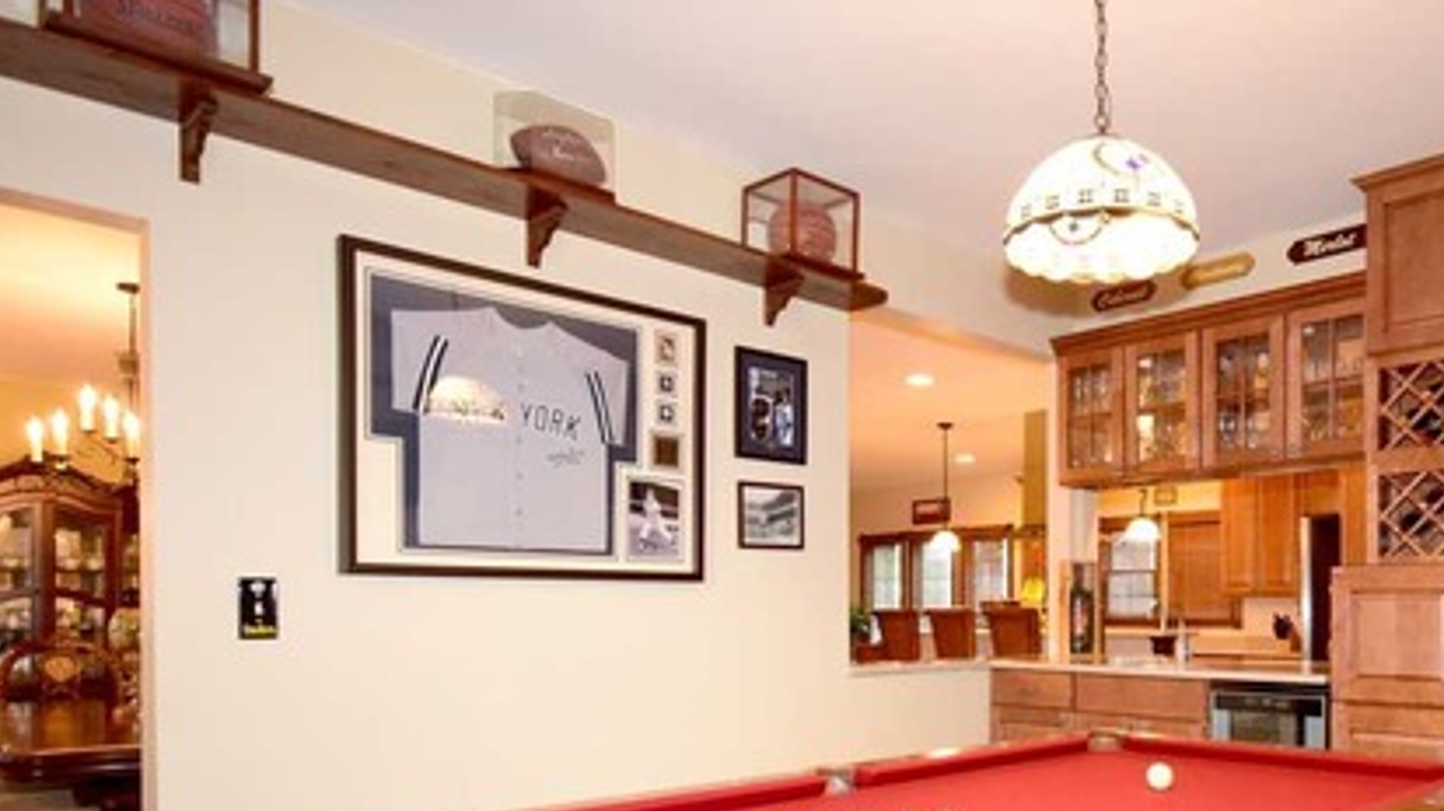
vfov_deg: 41.6
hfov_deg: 68.1
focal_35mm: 27
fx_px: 1026
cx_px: 975
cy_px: 627
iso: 1600
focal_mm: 11
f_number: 4.2
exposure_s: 1/60
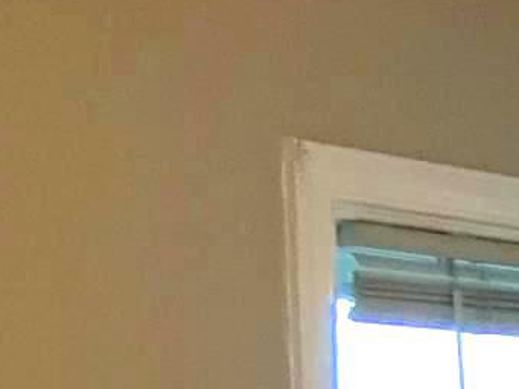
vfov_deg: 8.2
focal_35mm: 174
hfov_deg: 9.4
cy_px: 708
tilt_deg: -1.4
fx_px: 2610
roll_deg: +1.1
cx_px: 1450
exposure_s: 1/60
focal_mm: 3
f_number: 1.8
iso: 125
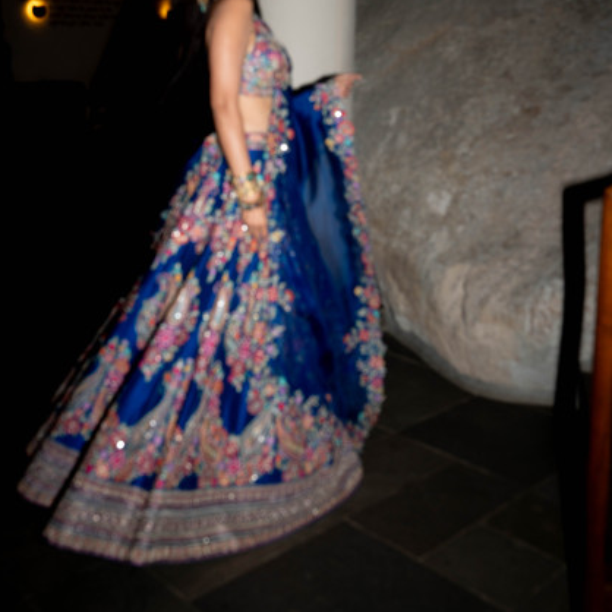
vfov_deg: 38.1
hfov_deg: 39.2
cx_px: 304
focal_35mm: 43
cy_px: 148
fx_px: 860
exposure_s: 1/40
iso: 250
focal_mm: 33
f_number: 7.1
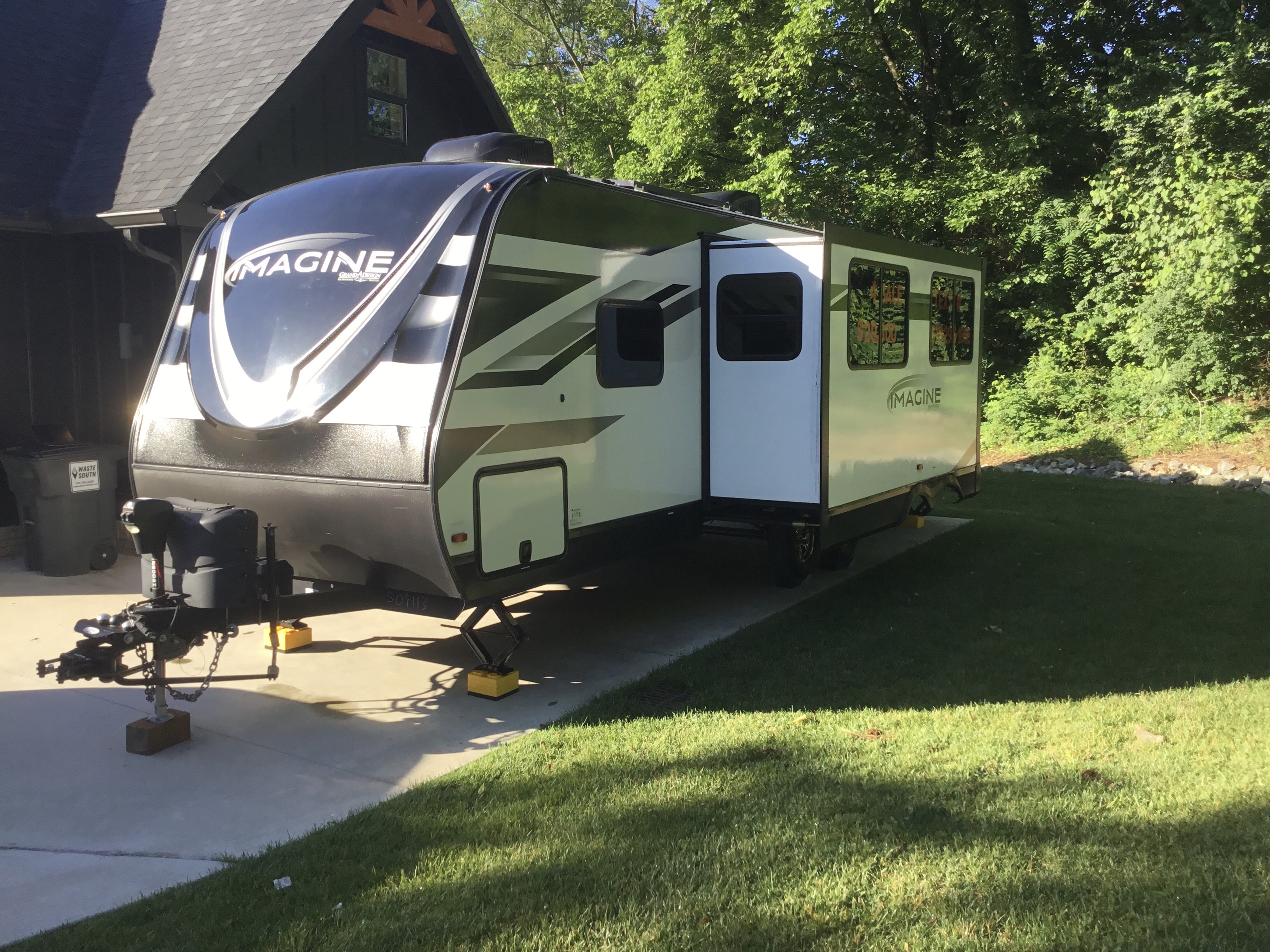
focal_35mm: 31
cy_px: 476
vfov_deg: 45.4
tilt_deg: -7.3
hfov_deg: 58.4
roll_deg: +1.6
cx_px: 635
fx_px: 1137
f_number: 2.4
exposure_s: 1/365
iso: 25
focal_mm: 3.3
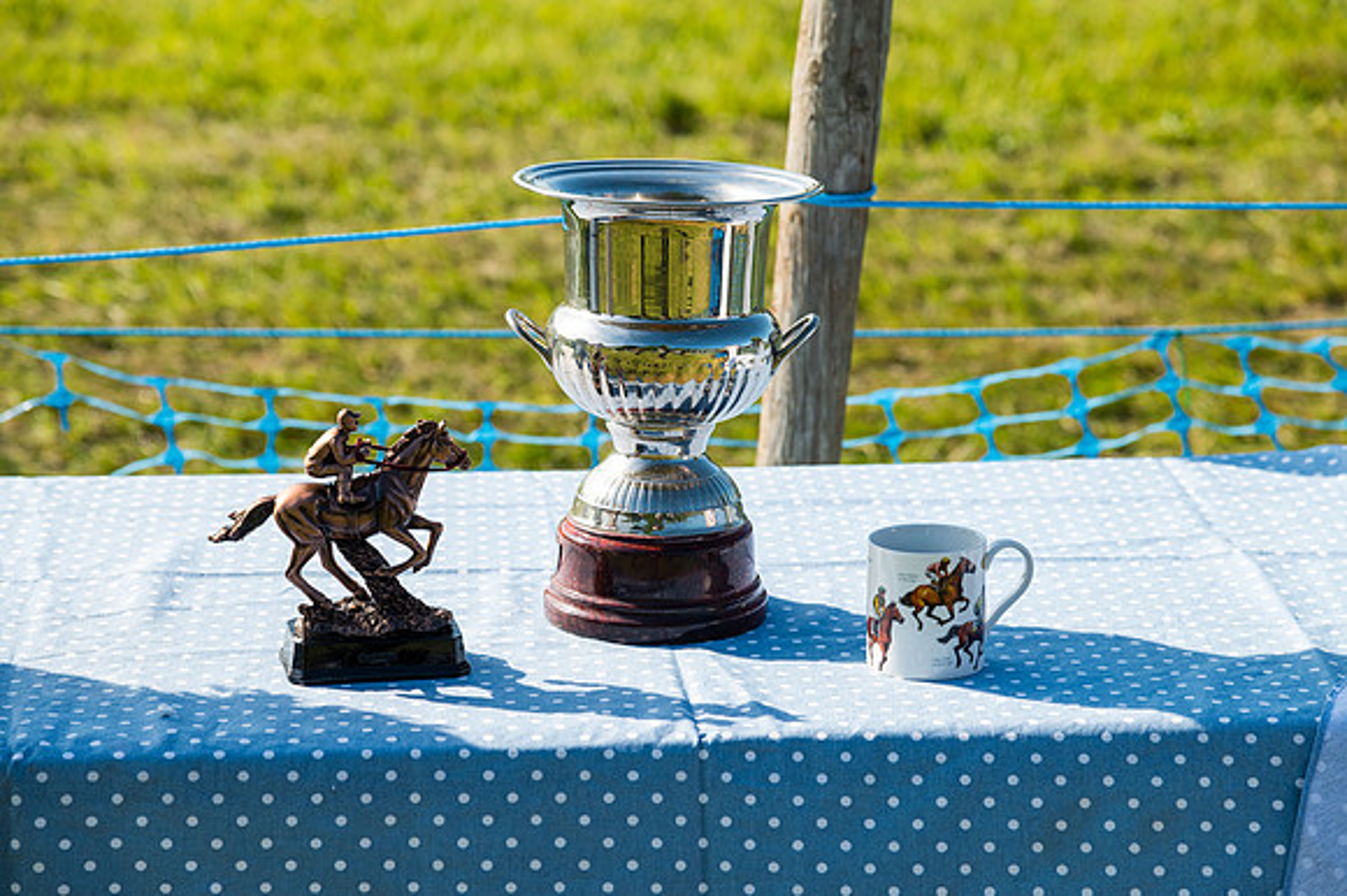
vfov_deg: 12.2
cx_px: 674
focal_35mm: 112
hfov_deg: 18.3
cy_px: 448
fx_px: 4188
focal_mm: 112
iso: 250
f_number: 5
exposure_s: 1/640
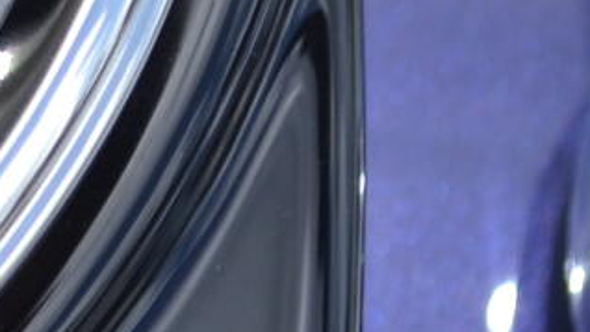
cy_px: -383
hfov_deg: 4.4
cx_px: -887
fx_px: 7417
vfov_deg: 2.6
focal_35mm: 474
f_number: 6.3
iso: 100
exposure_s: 1/160
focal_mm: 48
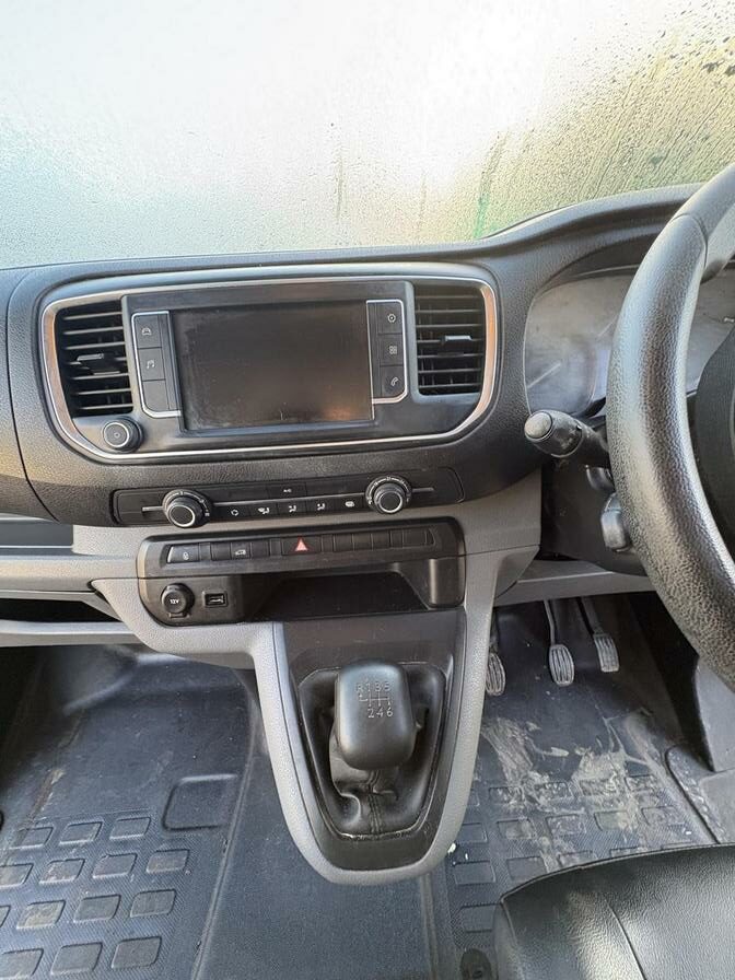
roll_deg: -2.1
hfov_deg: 85.7
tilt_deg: -30.6
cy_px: 490
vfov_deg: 102.1
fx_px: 396
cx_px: 368
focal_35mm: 14
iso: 400
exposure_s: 1/60
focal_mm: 2.22
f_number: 2.2
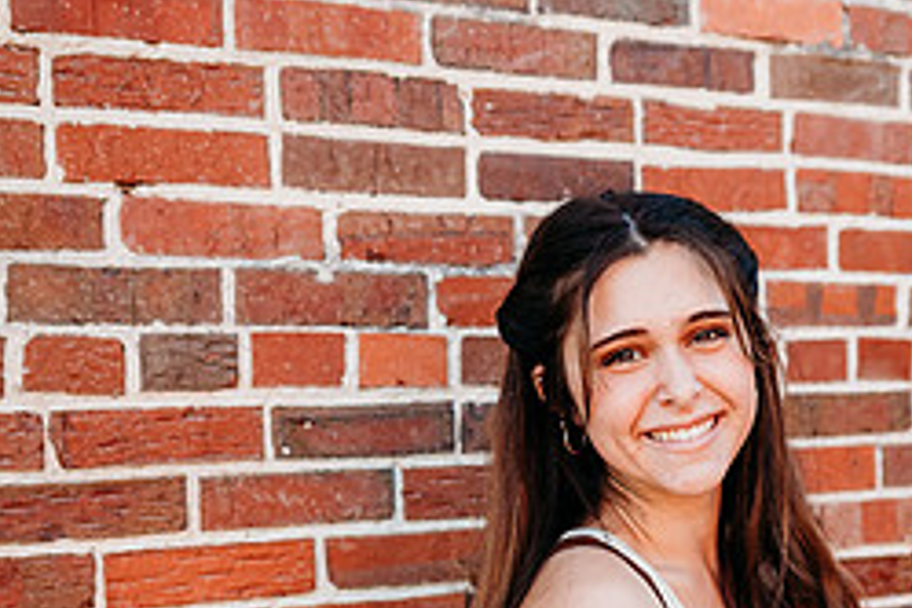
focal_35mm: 56
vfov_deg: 23.9
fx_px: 1419
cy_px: 471
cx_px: 703
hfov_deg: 34.7
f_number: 2.2
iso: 100
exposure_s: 1/400
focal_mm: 24
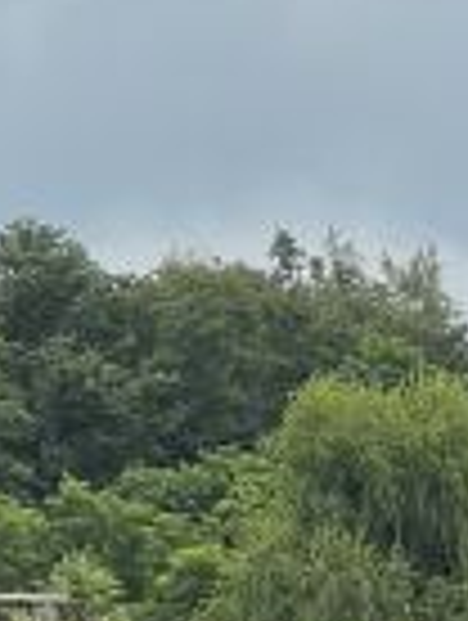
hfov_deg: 4.7
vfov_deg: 6.5
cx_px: -850
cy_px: 358
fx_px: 5499
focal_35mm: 306
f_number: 2
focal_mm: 6
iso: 25
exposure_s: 1/1199
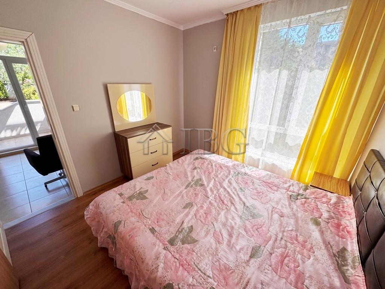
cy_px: 144
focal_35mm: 14
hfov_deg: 102.1
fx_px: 156
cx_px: 192
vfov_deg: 85.7
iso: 40
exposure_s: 1/343
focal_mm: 2.22
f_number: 2.2
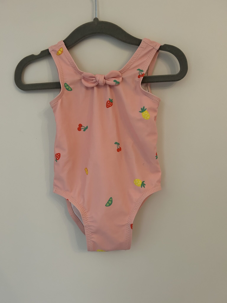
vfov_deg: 67.3
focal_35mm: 26
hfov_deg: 53.1
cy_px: 152
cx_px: 114
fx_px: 227
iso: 320
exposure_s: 1/60
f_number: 1.5
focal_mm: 5.7
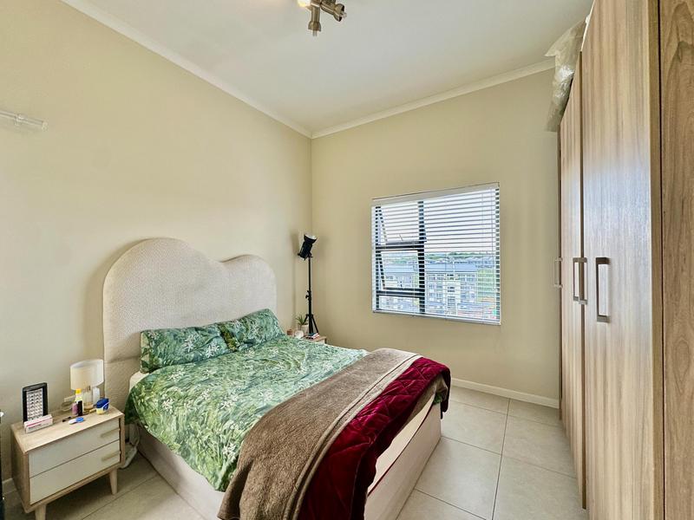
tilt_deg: +1.0
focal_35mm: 14
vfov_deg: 85.7
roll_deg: +0.1
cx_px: 347
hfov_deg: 102.1
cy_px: 260
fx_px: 281
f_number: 2.2
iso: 40
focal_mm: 2.22
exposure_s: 1/107
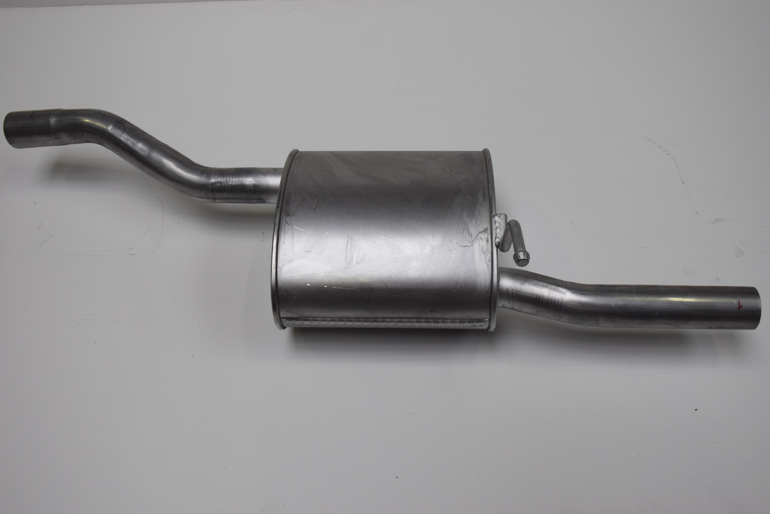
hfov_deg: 55.1
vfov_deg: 38.4
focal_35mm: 34
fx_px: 738
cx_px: 385
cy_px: 257
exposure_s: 1/125
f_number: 5.6
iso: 400
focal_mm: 23
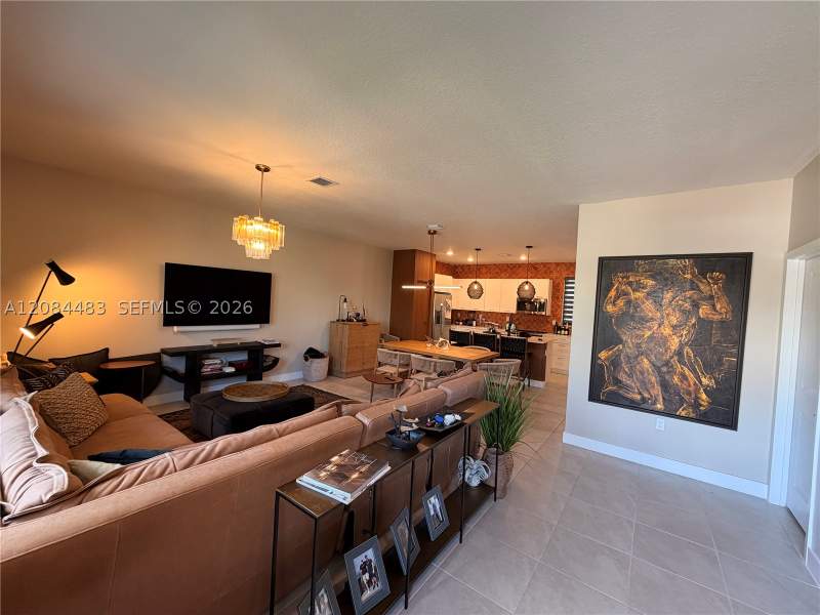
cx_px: 410
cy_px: 308
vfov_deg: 85.7
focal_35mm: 14
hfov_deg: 102.1
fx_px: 332
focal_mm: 2.22
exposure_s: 1/60
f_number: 2.2
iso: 160
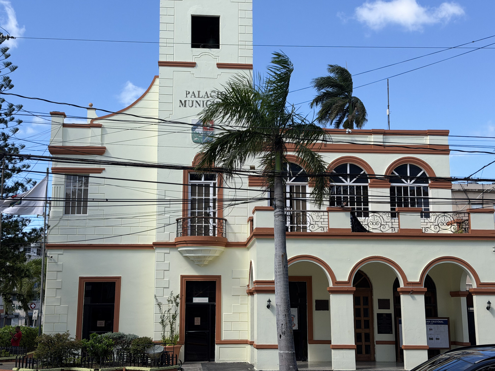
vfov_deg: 30.3
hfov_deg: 39.7
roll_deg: +0.6
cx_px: 248
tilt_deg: +10.6
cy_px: 186
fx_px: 686
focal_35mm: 48
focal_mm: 6.76
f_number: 1.78
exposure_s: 1/3378
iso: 64
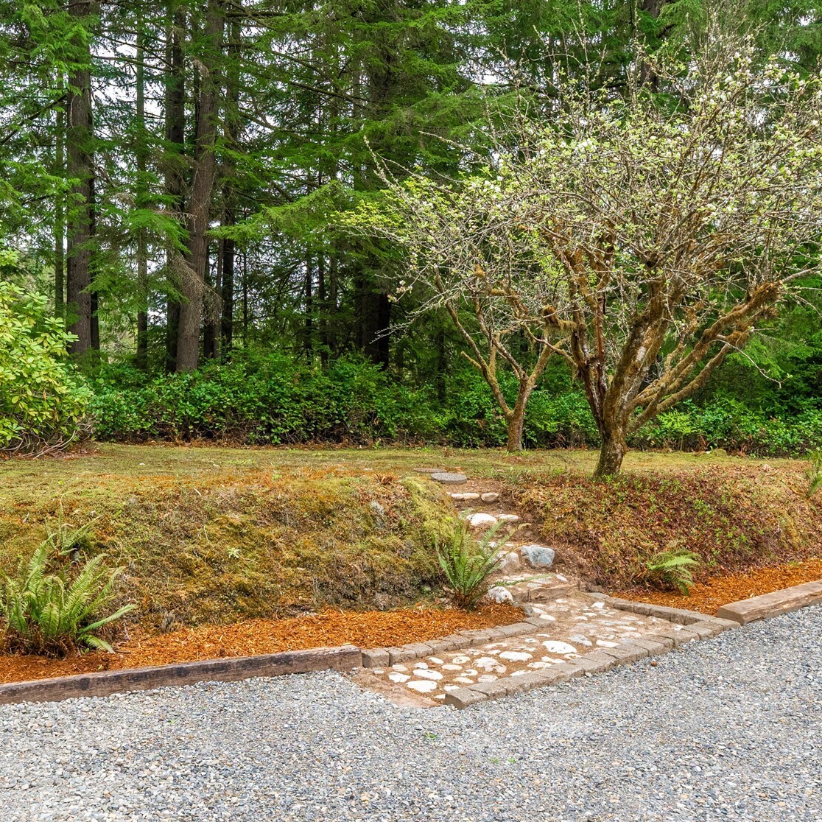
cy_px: 412
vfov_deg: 52.5
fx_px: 833
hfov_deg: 52.5
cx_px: 390
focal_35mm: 31
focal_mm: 24
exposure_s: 1/30
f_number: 7.1
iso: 160
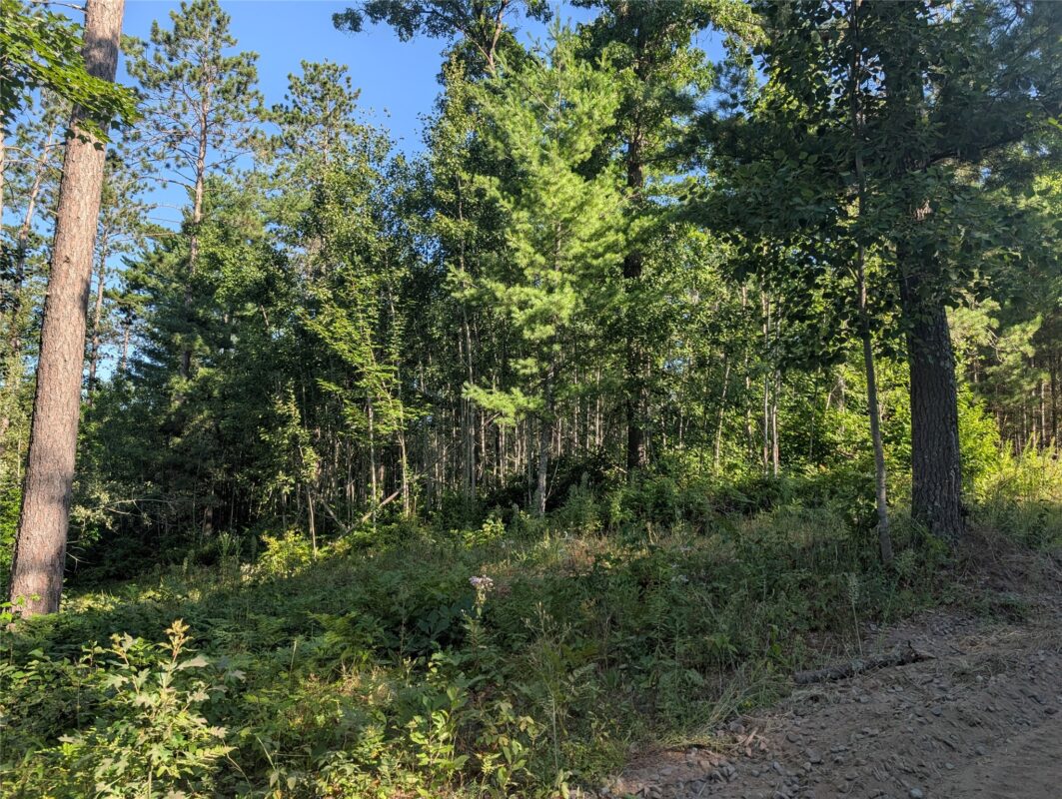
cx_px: 531
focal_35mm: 24
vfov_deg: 56.9
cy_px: 400
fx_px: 737
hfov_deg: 71.5
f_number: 1.68
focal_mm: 6.9
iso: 22
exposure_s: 1/364
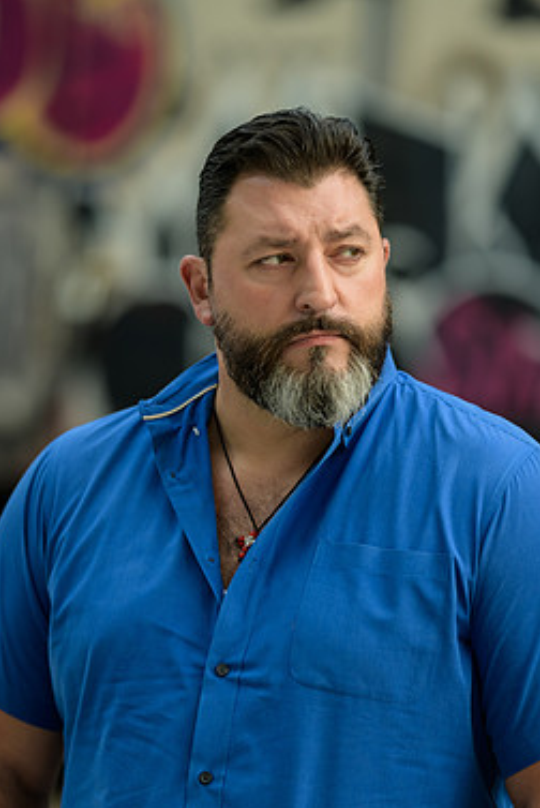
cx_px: 279
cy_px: 463
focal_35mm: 161
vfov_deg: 12.7
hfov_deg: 8.5
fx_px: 3616
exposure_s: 1/250
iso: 200
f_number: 2
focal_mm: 135
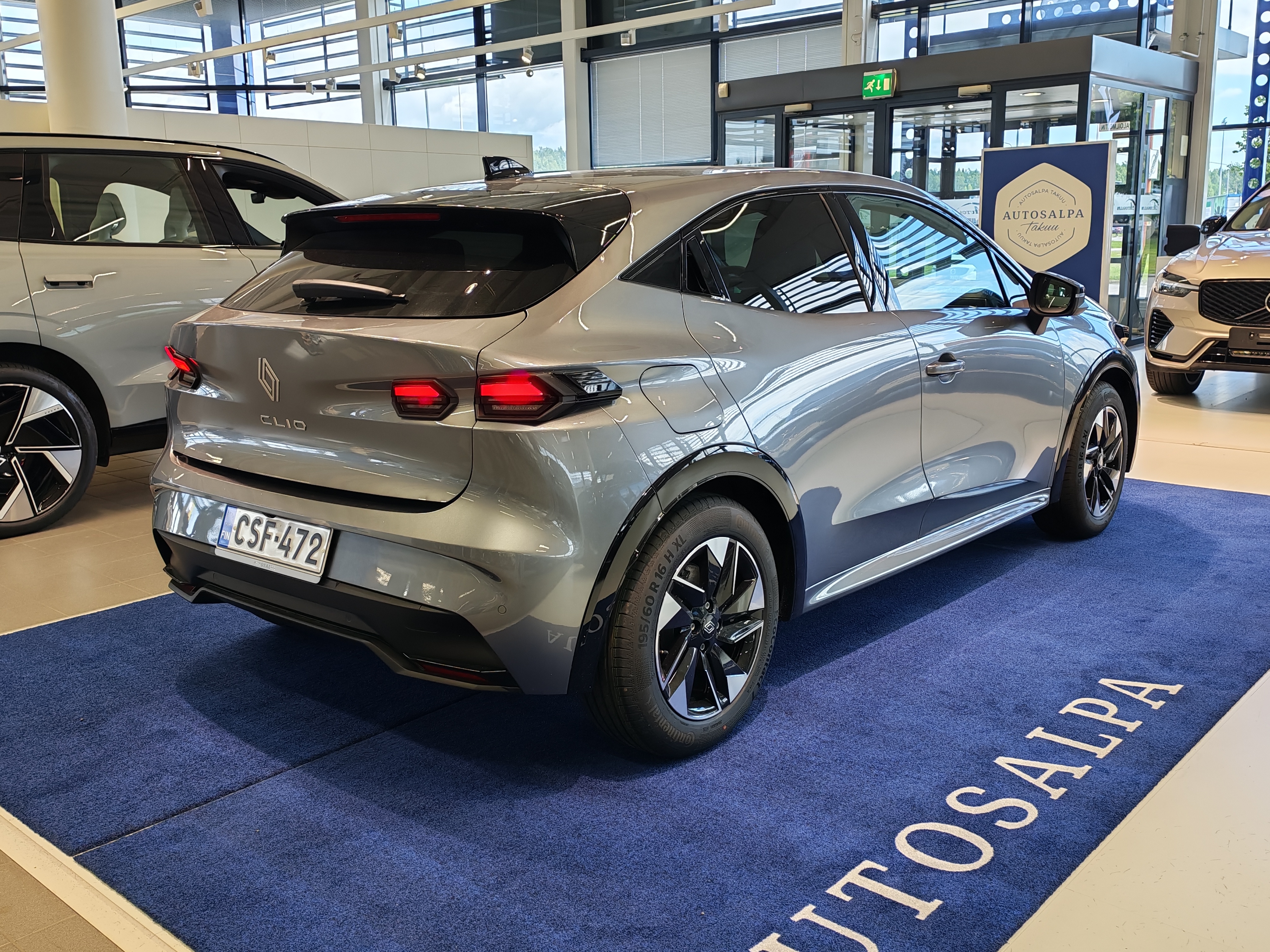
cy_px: 476
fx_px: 1211
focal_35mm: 33
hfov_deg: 55.4
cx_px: 635
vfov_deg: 42.9
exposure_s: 1/100
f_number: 1.9
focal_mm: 6.12
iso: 100
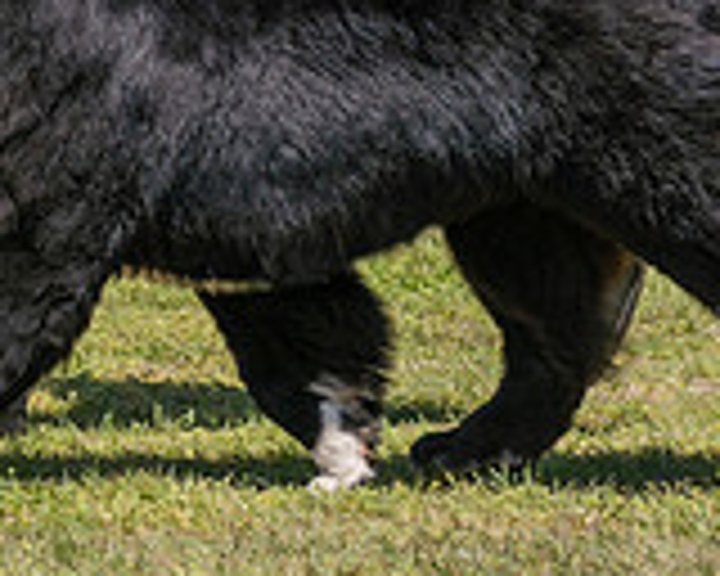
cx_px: 151
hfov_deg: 2.9
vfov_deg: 2.4
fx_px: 14000
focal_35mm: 657
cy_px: -189
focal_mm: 152
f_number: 6.3
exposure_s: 1/640
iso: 100
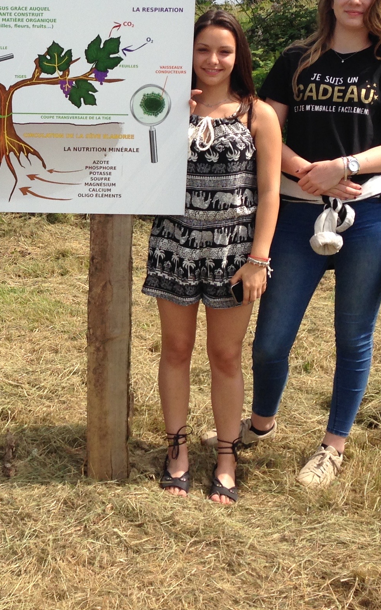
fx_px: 1212
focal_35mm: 73
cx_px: -15
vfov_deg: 28.0
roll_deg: +0.2
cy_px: 197
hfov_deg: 17.4
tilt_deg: -5.4
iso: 50
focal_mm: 4.12
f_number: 2.4
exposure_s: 1/1506
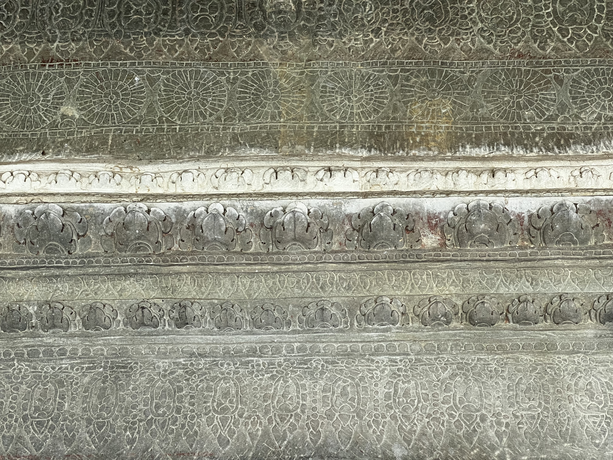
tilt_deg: +36.7
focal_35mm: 77
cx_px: 306
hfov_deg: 25.3
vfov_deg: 19.1
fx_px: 1364
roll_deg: +1.0
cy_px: 230
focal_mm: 9
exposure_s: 1/87
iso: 200
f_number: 2.8
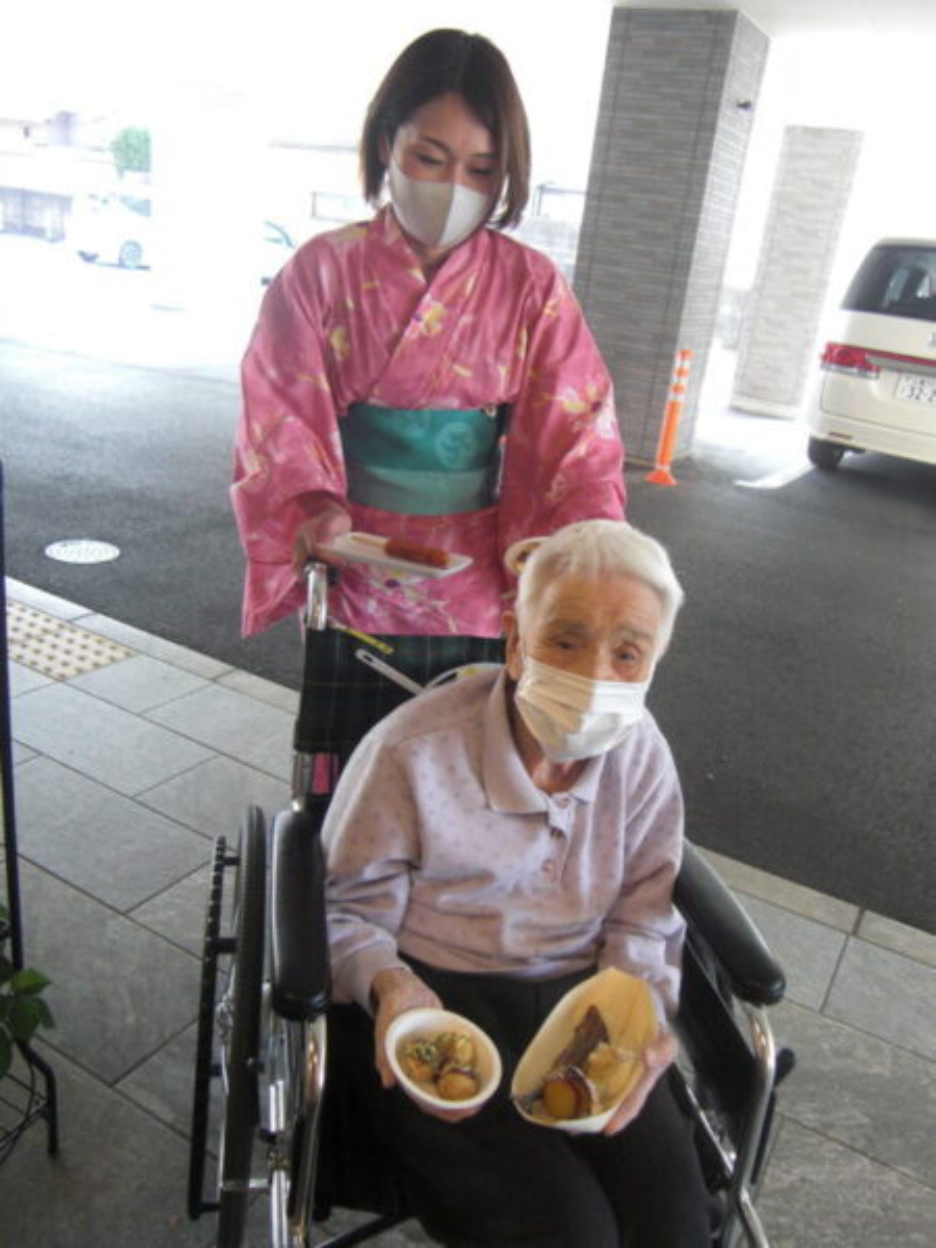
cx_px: 468
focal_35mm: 28
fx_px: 1009
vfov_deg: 63.4
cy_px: 624
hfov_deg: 49.7
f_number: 2.6
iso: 200
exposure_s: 1/80
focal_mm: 4.9
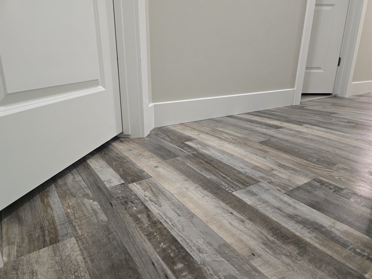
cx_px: 186
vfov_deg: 58.9
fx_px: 247
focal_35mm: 23
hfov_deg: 73.9
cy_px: 140
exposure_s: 1/60
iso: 800
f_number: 1.7
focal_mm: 6.3
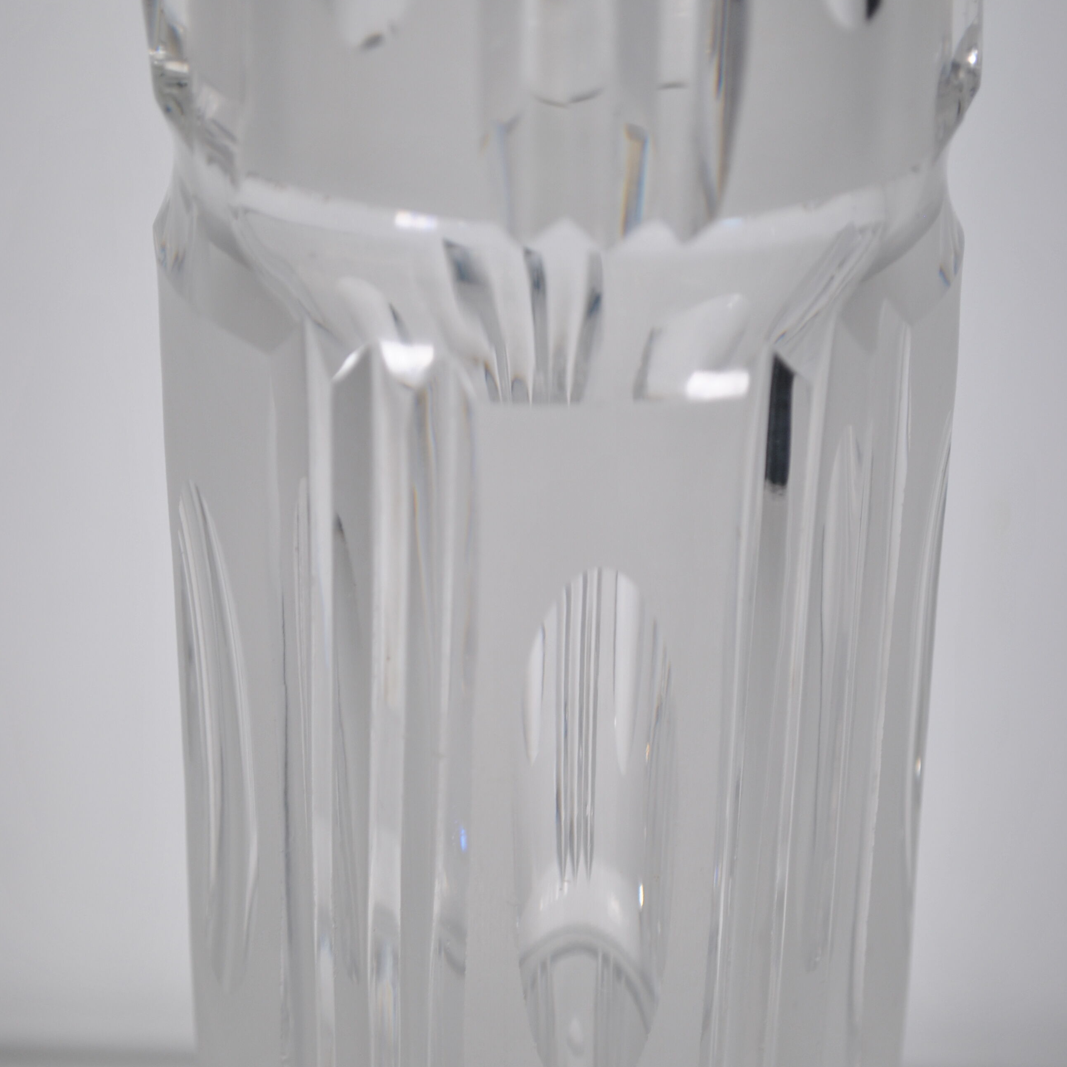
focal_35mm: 106
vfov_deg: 16.5
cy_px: 595
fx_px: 3684
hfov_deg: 16.5
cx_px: 530
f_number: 5.6
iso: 200
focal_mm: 55
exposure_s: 1/125
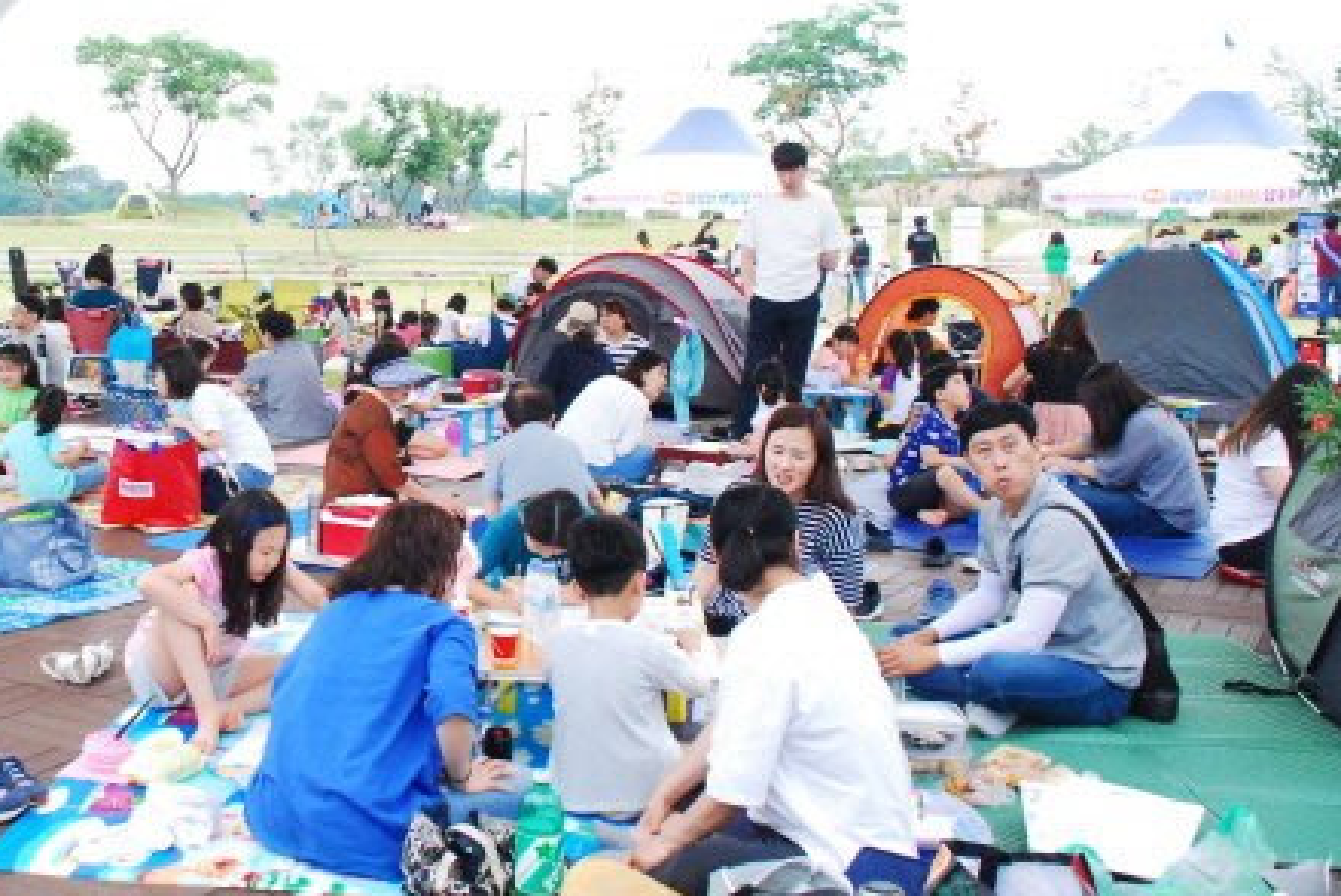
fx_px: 1603
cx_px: 317
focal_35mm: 43
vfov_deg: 31.1
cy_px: 318
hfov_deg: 43.8
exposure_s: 1/500
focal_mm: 18
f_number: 10
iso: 1250
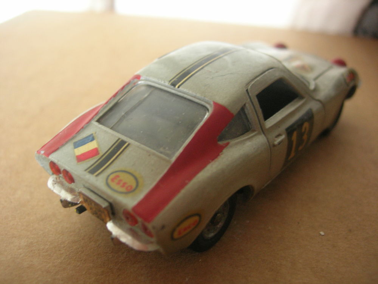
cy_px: 142
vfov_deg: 37.7
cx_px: 189
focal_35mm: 38
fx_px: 415
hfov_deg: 49.0
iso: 126
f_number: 2.8
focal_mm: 7.8
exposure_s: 1/4.1
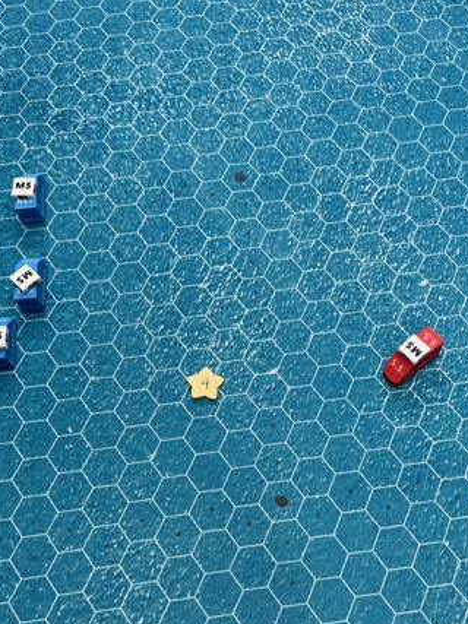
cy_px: 395
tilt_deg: -67.2
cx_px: 300
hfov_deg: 36.5
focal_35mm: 39
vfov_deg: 47.4
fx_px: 703
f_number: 1.6
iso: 80
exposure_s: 1/60
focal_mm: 4.2
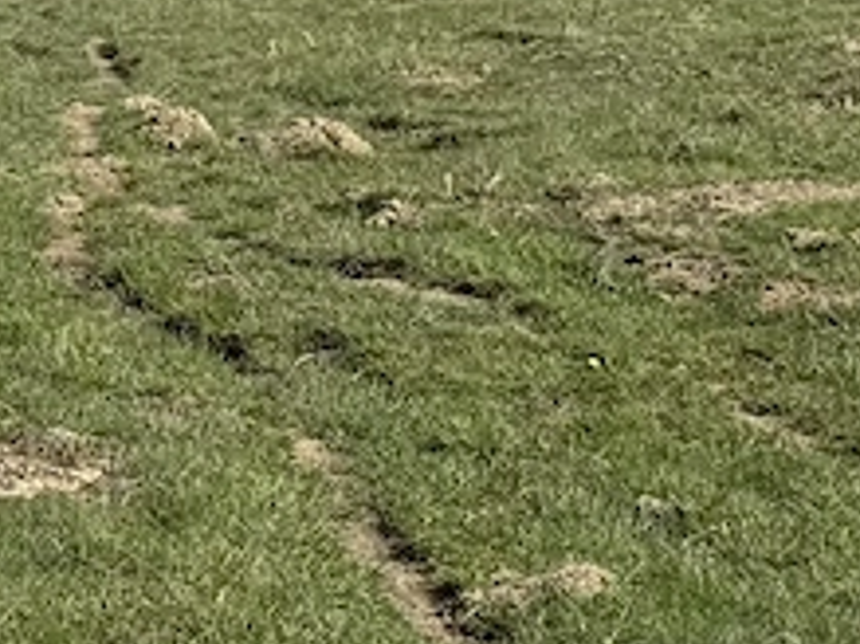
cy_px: -424
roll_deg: -4.1
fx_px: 5438
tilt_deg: +4.2
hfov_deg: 8.8
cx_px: -412
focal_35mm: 219
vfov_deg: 6.7
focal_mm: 6.76
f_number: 1.78
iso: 64
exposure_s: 1/7874
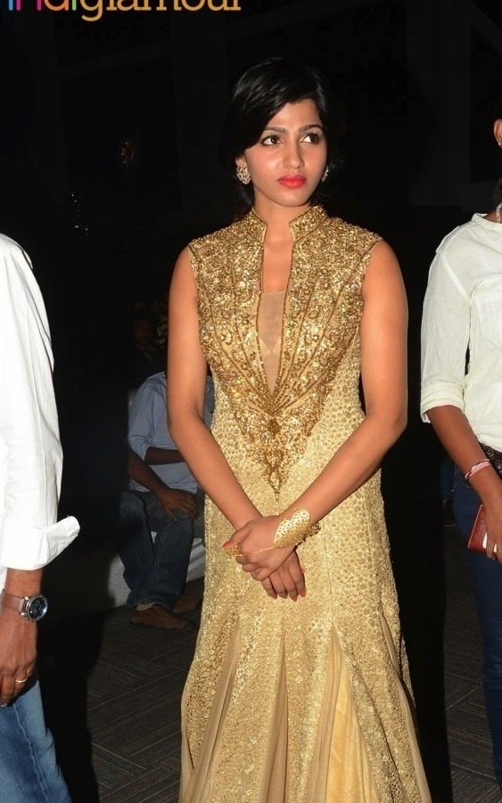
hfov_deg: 28.5
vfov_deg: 44.0
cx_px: 295
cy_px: 504
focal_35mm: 45
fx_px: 985
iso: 200
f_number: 8
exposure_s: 1/160
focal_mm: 22
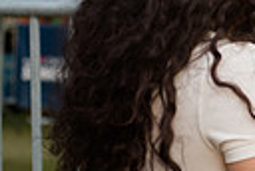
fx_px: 2840
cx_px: 625
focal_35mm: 400
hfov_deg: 5.0
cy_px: -31
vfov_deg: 3.4
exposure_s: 1/250
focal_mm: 80
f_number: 4.5
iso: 1000
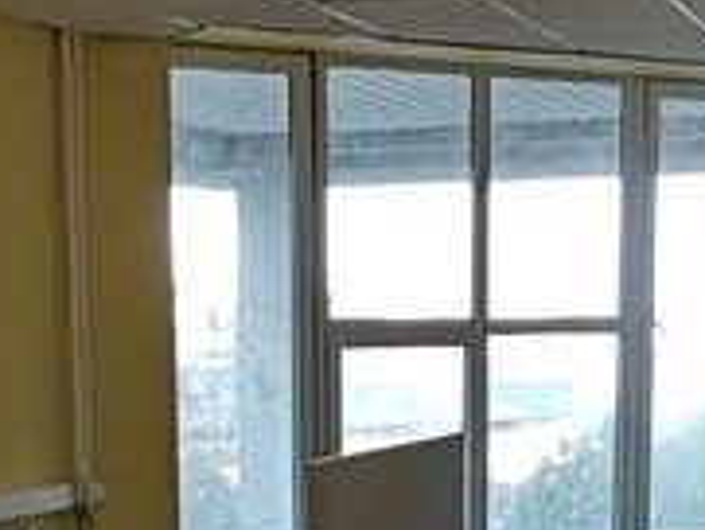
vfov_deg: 14.8
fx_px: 1956
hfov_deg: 20.4
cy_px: 670
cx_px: 386
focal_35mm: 96
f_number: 2.4
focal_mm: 1.78
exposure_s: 1/50
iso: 160
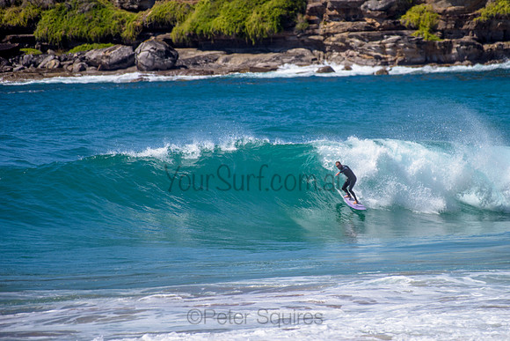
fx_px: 8683
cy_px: 160
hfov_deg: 3.4
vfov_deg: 2.2
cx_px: 313
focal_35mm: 613
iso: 110
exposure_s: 1/2000
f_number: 5.6
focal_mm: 500
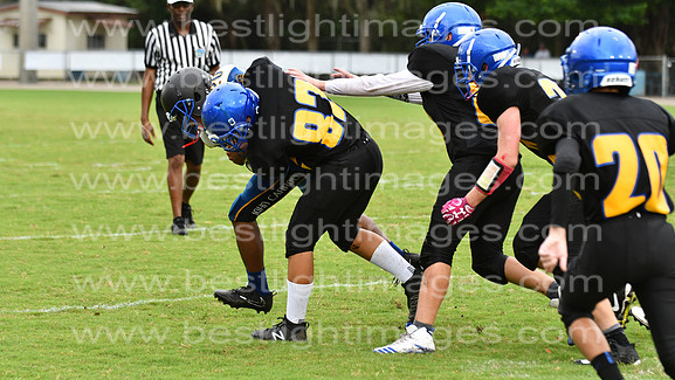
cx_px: 337
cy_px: 156
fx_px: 3957
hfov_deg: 9.8
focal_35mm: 221
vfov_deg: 5.5
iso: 800
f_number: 3.5
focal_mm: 140
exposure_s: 1/1600
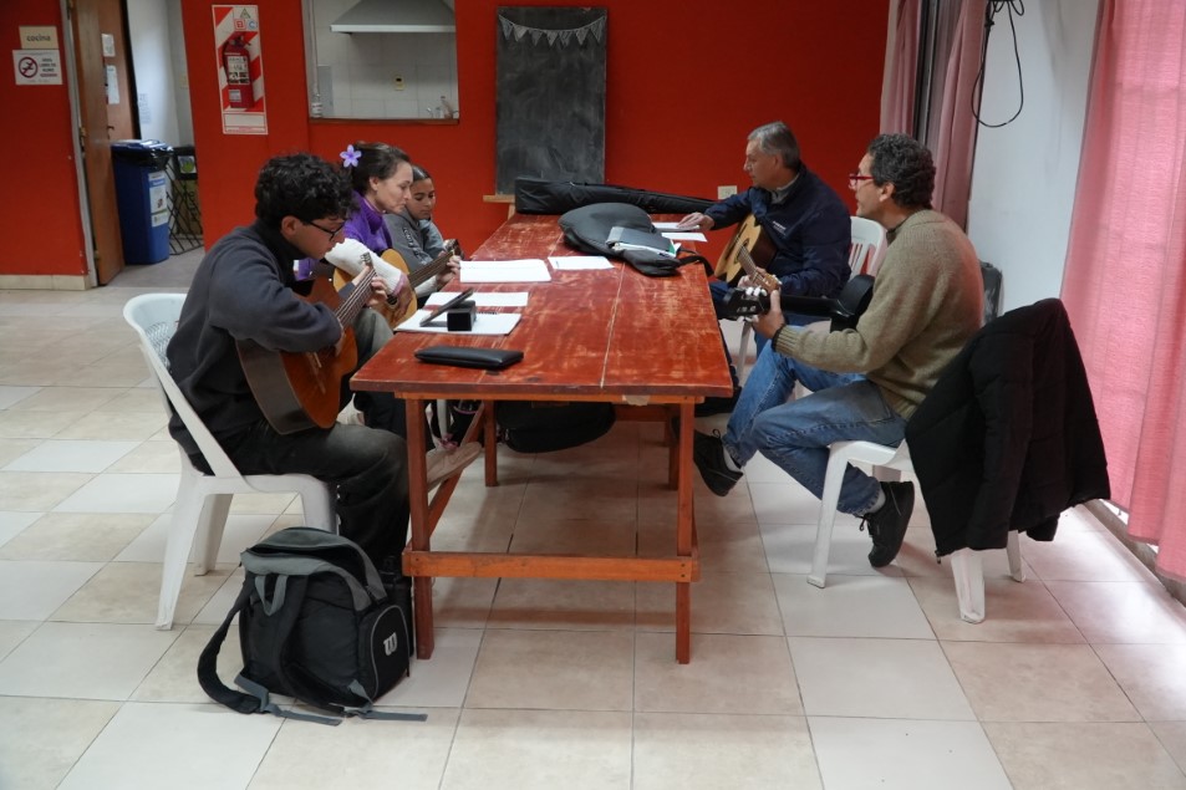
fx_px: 1021
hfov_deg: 60.3
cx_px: 593
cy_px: 395
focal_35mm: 31
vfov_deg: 42.3
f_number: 4
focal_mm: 21
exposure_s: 1/160
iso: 4000
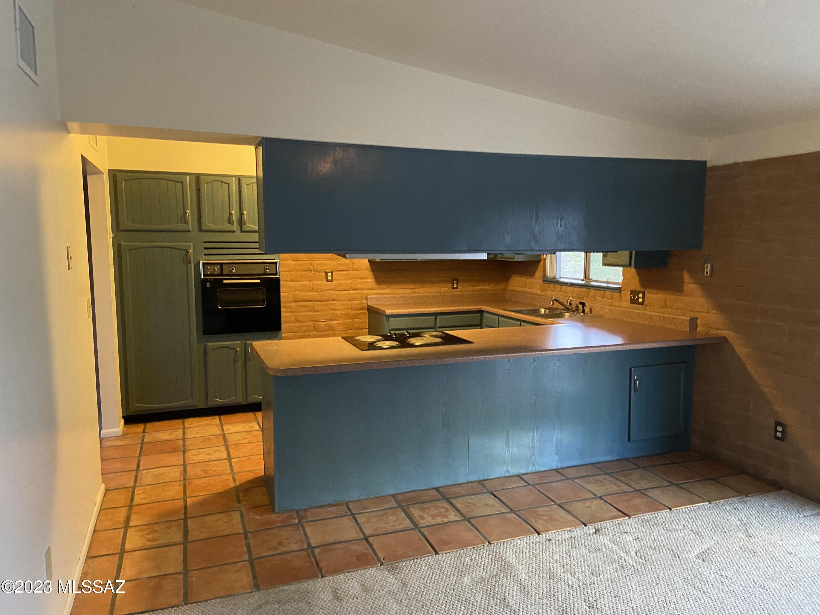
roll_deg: -1.0
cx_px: 410
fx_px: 616
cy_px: 308
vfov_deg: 53.1
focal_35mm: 26
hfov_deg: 67.3
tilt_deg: -7.7
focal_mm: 4.25
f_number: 1.8
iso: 640
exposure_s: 1/30
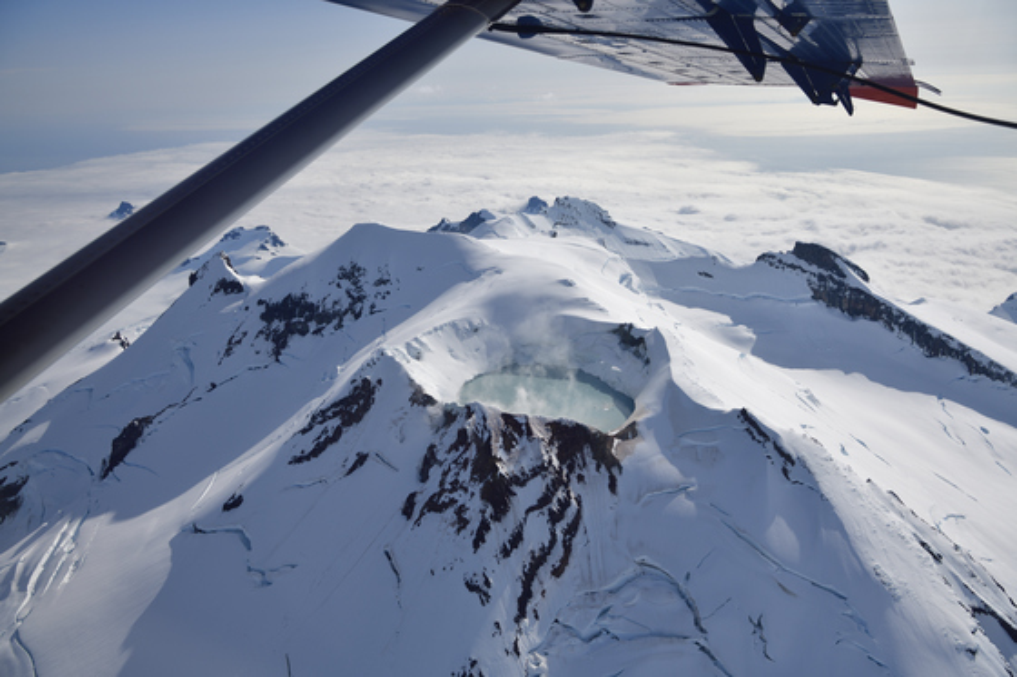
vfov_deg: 41.1
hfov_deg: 58.7
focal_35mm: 32
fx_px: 904
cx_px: 508
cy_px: 338
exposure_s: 1/640
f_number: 8
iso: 64
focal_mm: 32
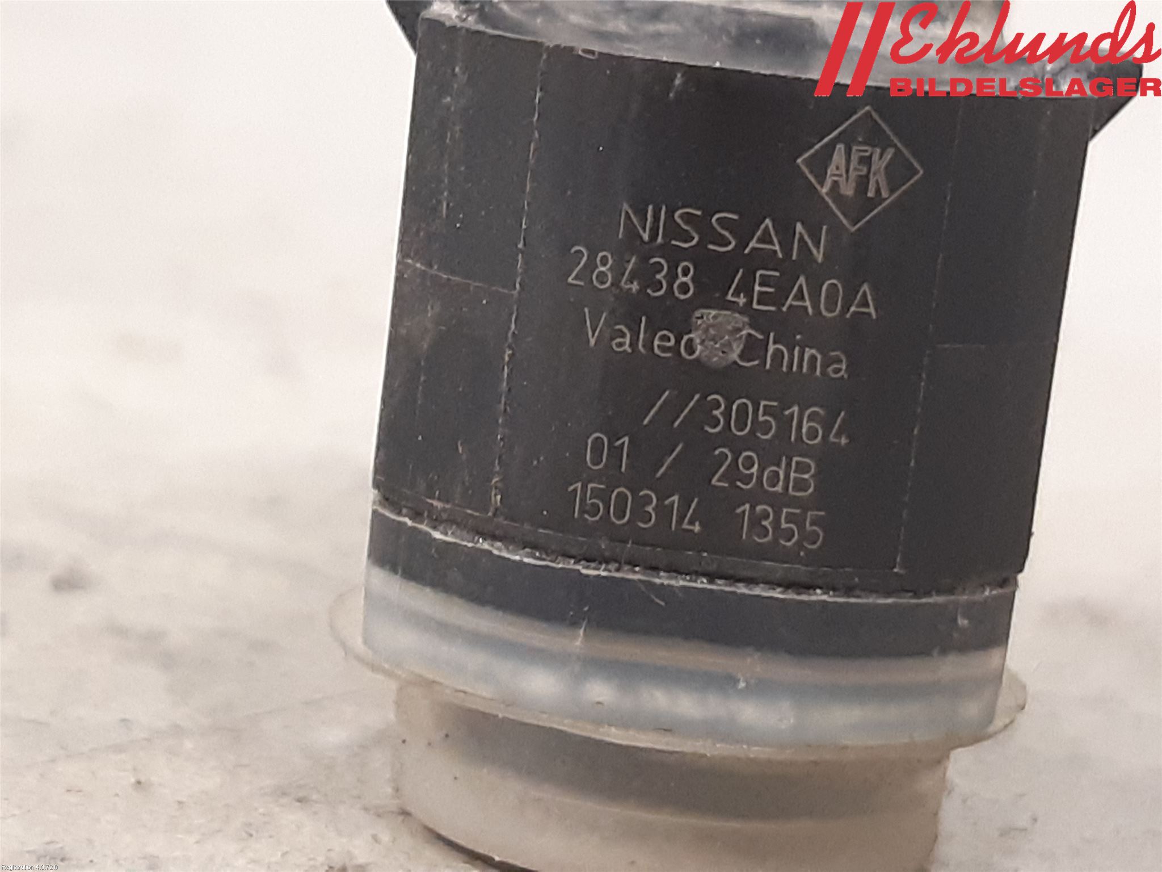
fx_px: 873
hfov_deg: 67.3
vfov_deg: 53.1
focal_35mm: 26
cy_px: 436
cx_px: 581
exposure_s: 1/25
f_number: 1.7
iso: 200
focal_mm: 3.93
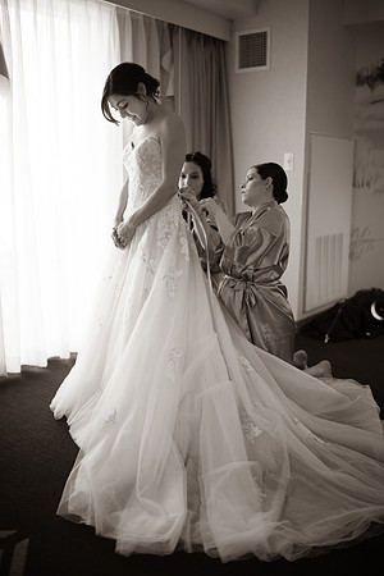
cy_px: 288
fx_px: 560
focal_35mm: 35
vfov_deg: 54.4
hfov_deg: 37.9
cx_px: 192
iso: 200
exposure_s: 1/125
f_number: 1.2
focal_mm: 35
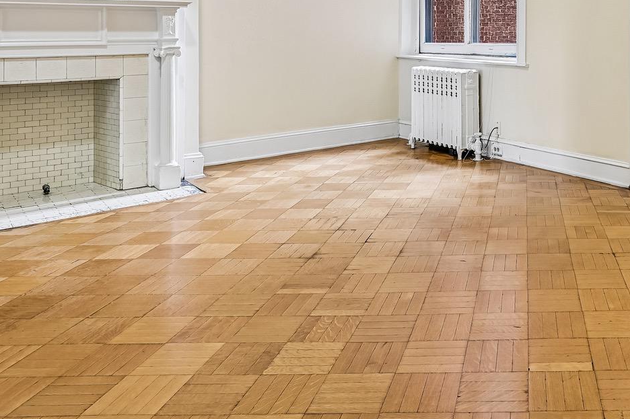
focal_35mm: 35
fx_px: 612
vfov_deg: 35.1
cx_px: 526
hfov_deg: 50.3
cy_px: 26
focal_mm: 16
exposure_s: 1/1.67
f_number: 8
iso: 125
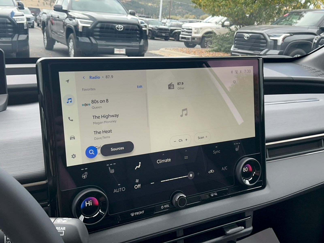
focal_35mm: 30
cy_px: 122
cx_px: 162
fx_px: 281
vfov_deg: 46.8
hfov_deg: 60.0
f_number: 1.8
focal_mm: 3
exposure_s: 1/120
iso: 20
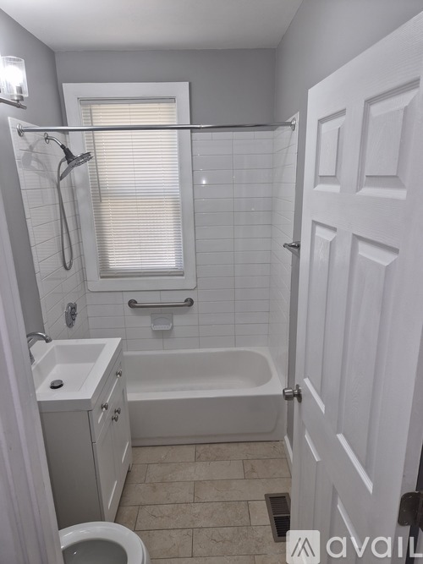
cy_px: 282
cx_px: 212
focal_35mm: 23
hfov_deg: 58.9
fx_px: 375
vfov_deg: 73.9
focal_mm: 5.4
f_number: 1.8
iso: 40
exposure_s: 1/60
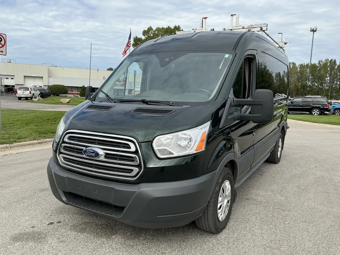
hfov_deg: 63.4
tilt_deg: -5.8
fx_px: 275
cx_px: 170
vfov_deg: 49.8
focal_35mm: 28
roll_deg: -1.7
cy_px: 128
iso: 25
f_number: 1.8
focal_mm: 3
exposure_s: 1/1490
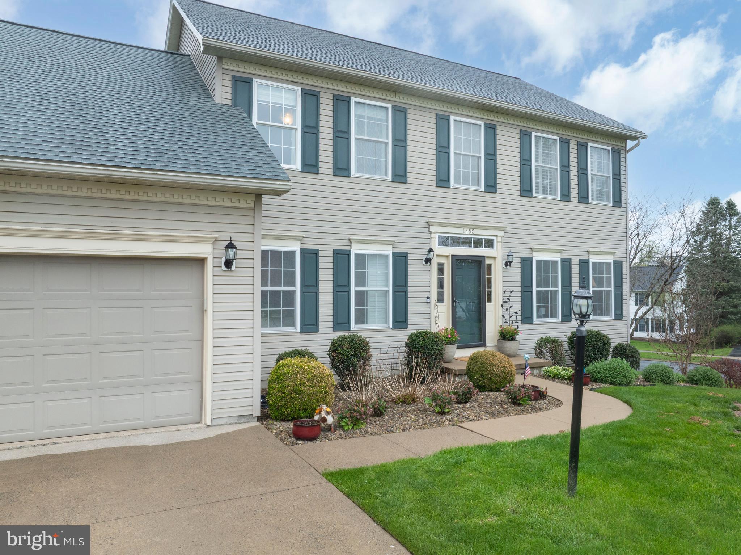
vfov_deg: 56.8
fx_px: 513
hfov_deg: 71.6
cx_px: 370
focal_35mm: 24
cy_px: 278
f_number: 6.3
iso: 200
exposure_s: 1/80
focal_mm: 12.29
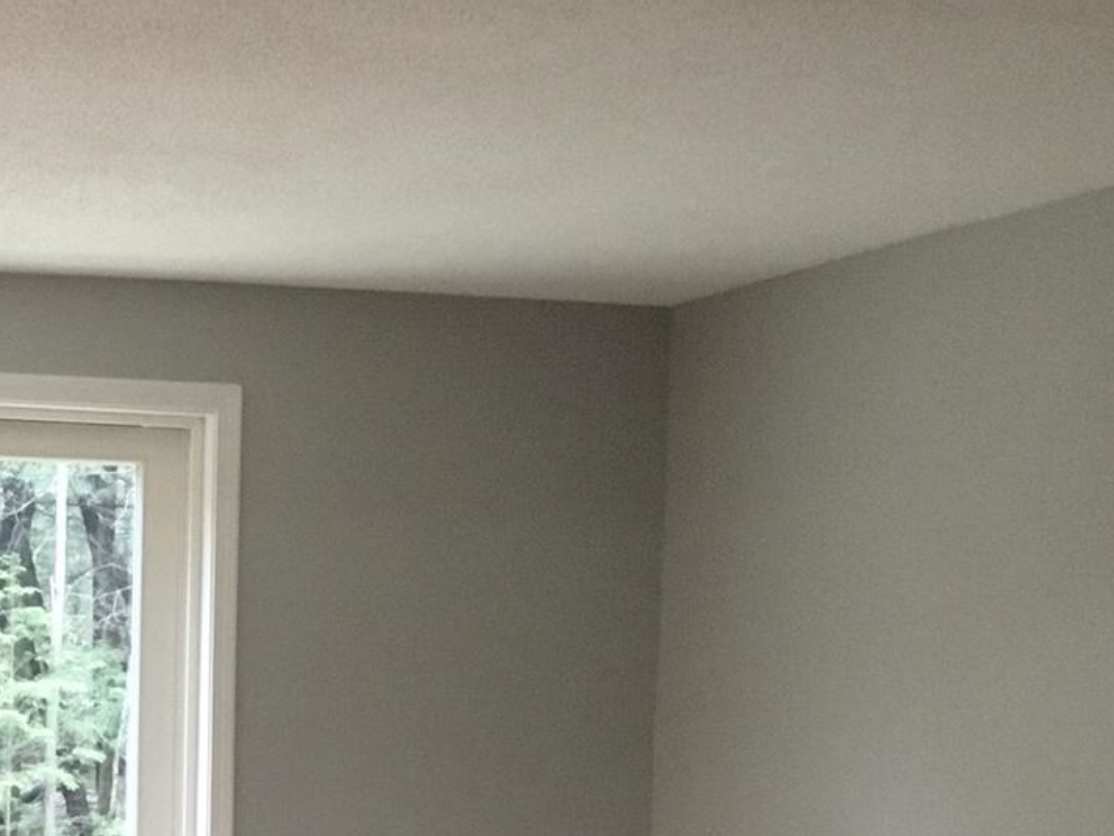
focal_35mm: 89
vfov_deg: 15.7
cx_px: -58
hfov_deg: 21.1
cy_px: 1099
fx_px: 2865
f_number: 2.4
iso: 200
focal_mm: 3.3
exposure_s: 1/24
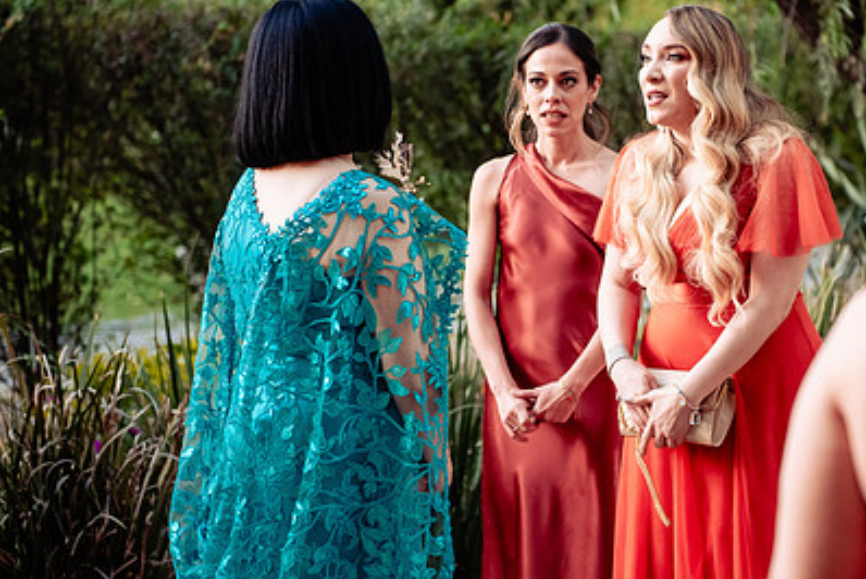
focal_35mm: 102
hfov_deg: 19.9
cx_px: 598
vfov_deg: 13.4
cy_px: 264
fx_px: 2455
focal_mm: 70
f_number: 2.8
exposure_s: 1/160
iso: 2000
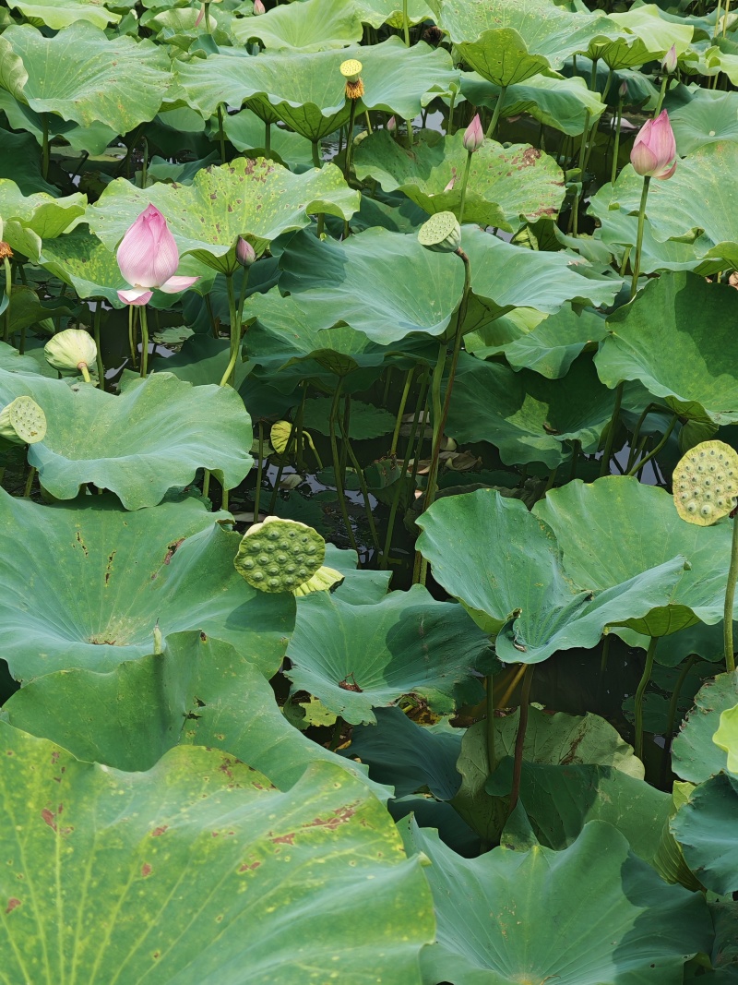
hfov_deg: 19.9
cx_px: 369
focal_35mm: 74
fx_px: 2104
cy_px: 492
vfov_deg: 26.3
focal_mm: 8.67
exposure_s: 1/510
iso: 50
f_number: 2.4
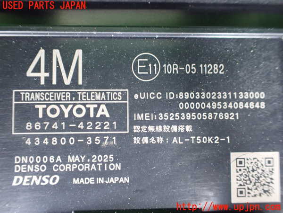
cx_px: 142
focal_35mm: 30
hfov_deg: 60.0
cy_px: 106
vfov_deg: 46.8
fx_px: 245
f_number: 2.3
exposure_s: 1/40
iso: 800
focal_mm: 5.4
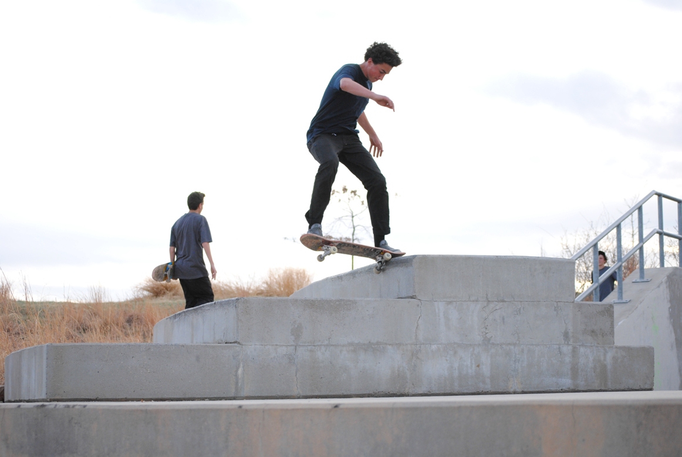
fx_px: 1565
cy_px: 228
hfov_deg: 24.6
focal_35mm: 82
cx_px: 341
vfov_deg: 16.6
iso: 400
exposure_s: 1/500
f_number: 4
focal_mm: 55
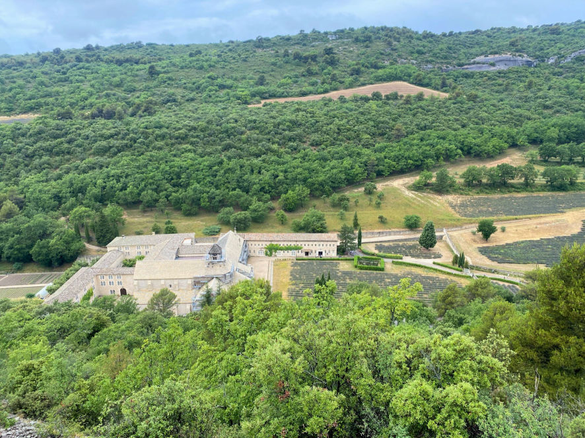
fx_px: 439
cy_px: 219
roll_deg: +1.1
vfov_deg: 53.0
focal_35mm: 26
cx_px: 292
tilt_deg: -17.7
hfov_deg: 67.3
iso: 32
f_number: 1.8
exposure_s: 1/719
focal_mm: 4.25
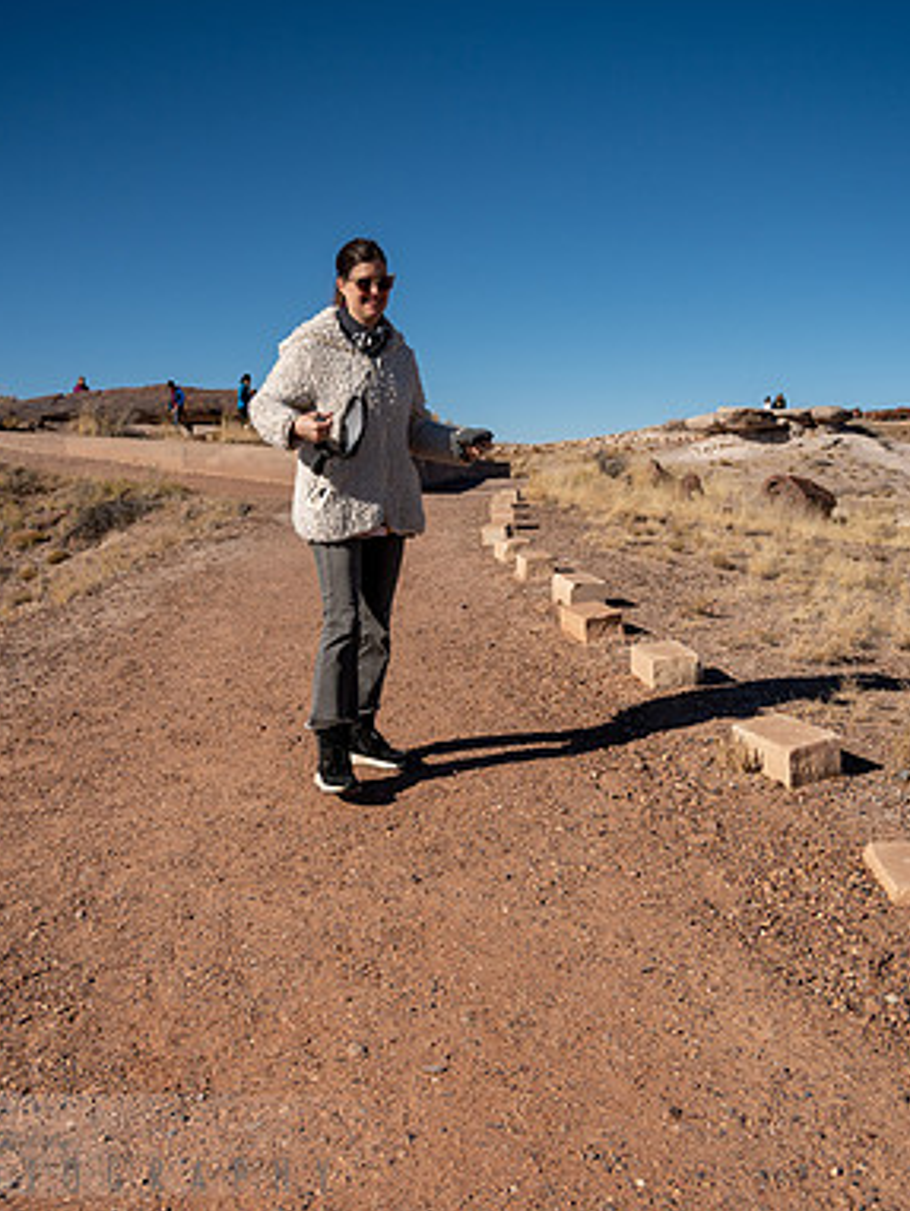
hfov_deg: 40.7
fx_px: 1225
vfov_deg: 52.6
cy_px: 606
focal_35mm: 35
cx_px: 441
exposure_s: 1/5000
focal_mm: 24
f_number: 4
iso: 200
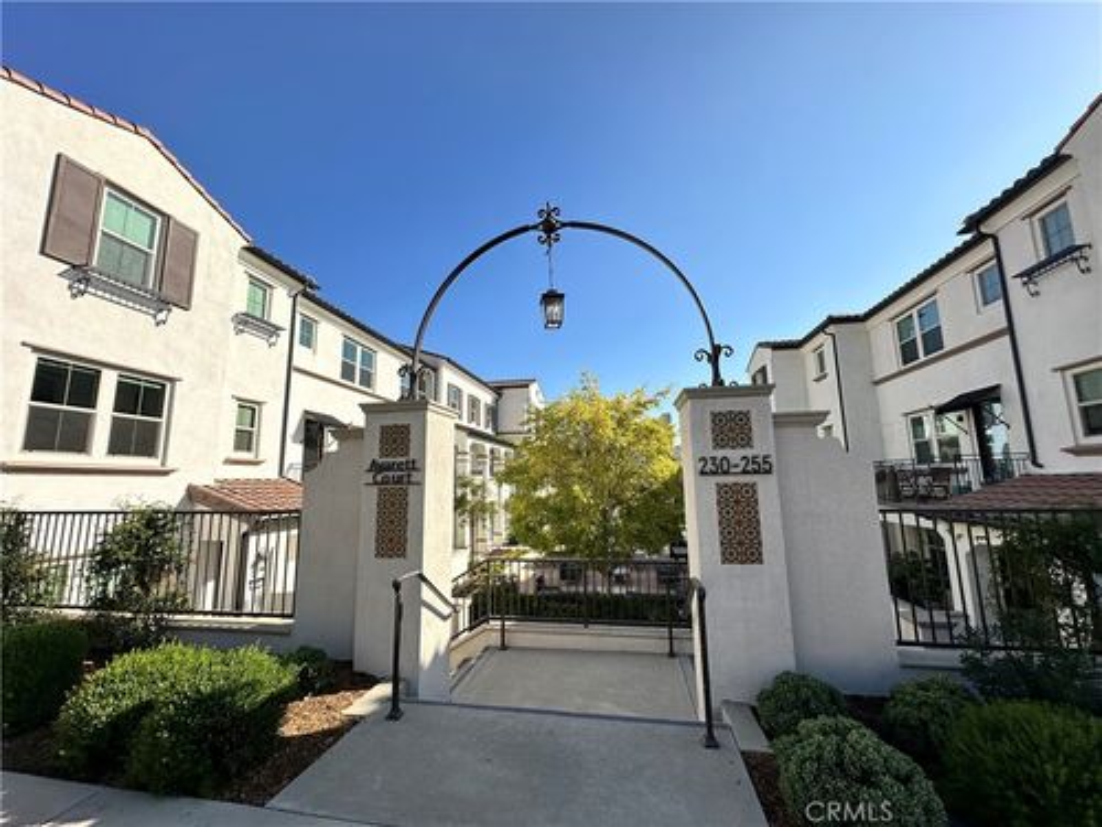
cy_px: 414
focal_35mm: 14
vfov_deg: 85.7
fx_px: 446
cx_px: 551
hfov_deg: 102.1
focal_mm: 2.22
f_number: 2.2
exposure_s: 1/1984
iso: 50
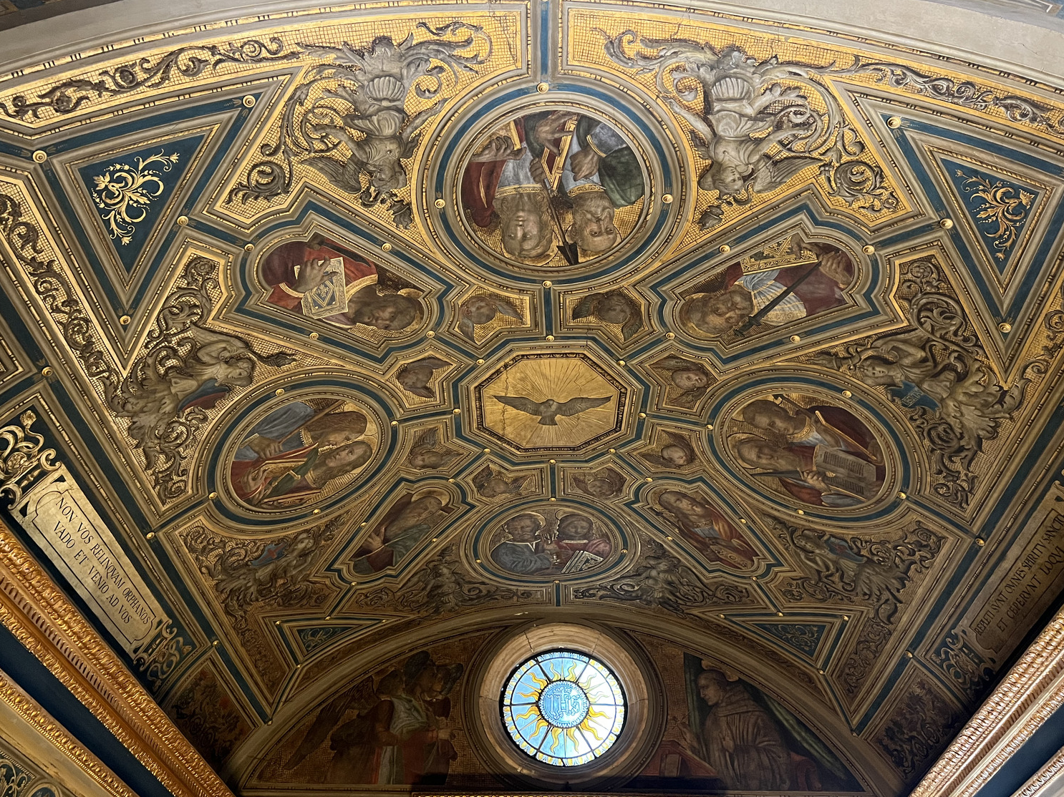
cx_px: 514
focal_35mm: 28
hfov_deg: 63.4
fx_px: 861
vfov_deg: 49.7
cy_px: 388
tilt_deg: +42.7
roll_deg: -1.1
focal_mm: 5.7
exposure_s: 1/33
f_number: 1.5
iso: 400
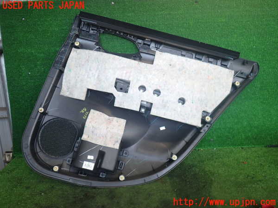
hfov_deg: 60.0
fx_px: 241
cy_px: 104
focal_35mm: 30
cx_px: 139
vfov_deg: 46.8
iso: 160
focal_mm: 5.4
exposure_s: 1/125
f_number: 2.3
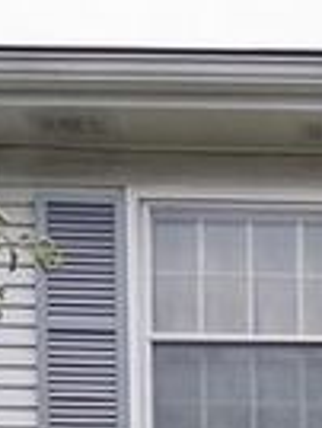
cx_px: 520
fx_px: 1595
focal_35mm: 129
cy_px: 1052
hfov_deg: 11.0
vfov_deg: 12.0
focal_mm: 5.96
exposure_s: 1/277
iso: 50
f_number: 1.6
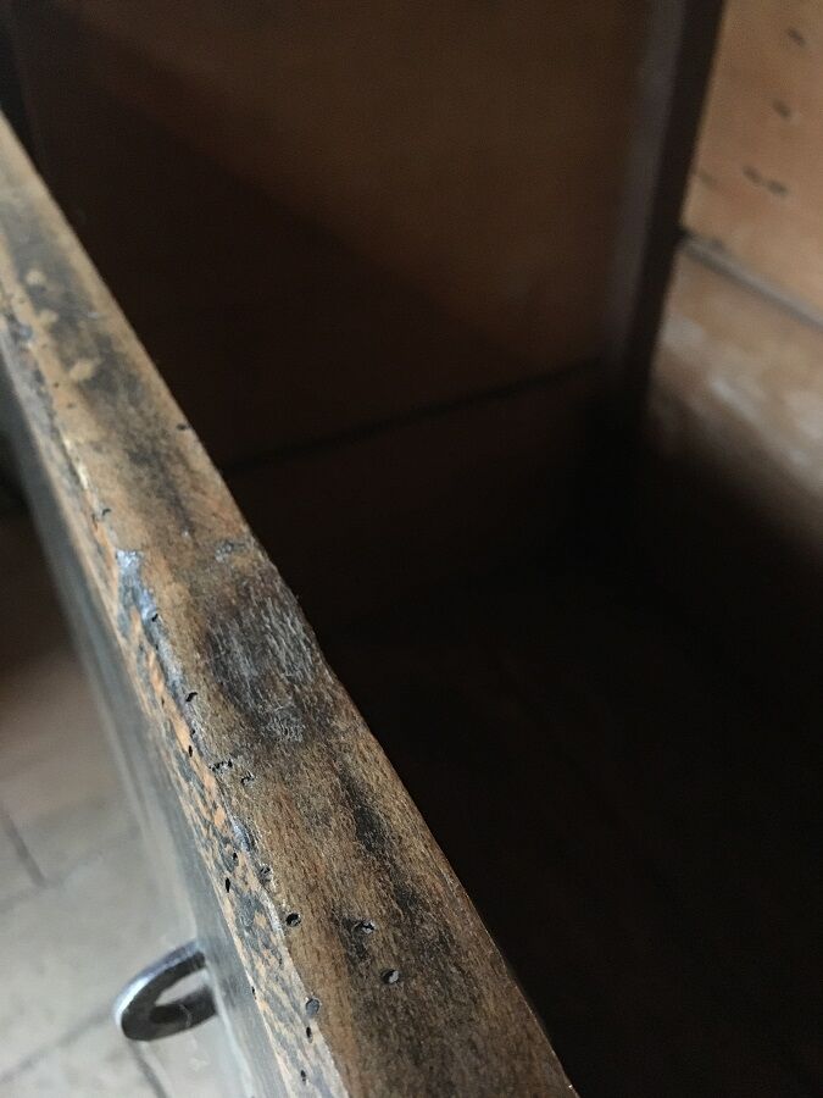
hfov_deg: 48.2
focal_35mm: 29
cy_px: 549
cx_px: 412
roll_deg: +1.3
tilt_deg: -42.1
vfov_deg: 61.7
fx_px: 919
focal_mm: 4.15
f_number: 2.2
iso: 250
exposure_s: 1/17
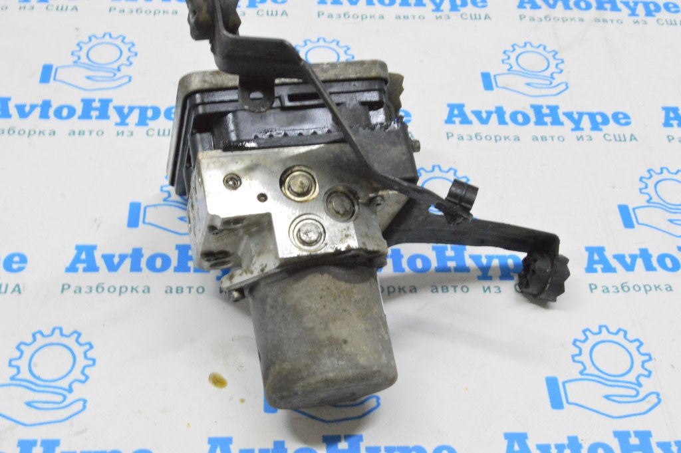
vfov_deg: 26.4
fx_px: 964
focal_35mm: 51
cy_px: 226
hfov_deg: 38.9
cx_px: 340
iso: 6400
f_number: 20
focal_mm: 34
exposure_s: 1/15
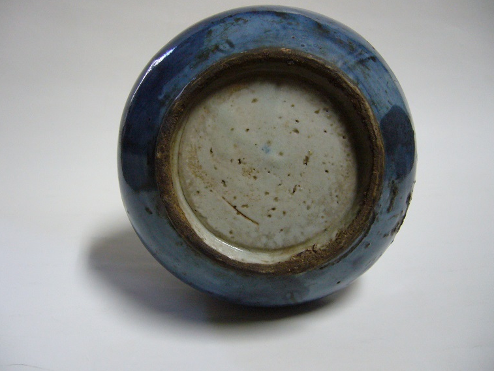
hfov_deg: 50.1
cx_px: 238
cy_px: 177
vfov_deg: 38.7
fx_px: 528
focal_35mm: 37
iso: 200
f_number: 2.8
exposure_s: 1/10
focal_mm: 5.8
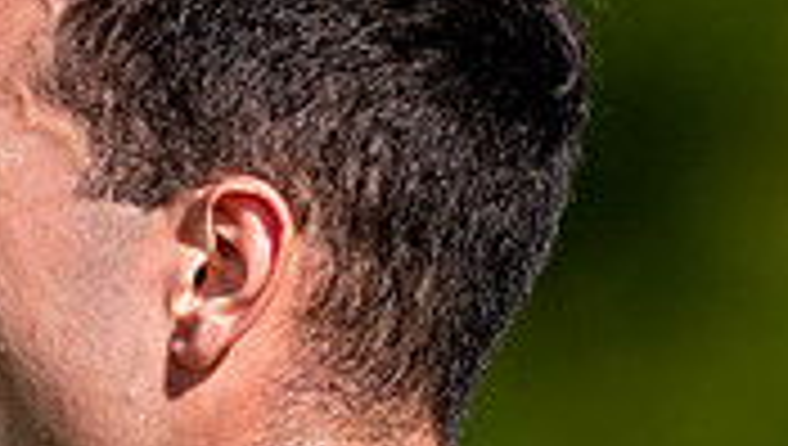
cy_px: 652
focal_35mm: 2069
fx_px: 43290
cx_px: 16
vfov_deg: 0.6
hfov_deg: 1.0
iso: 200
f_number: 2.8
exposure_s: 1/2500
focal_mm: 300
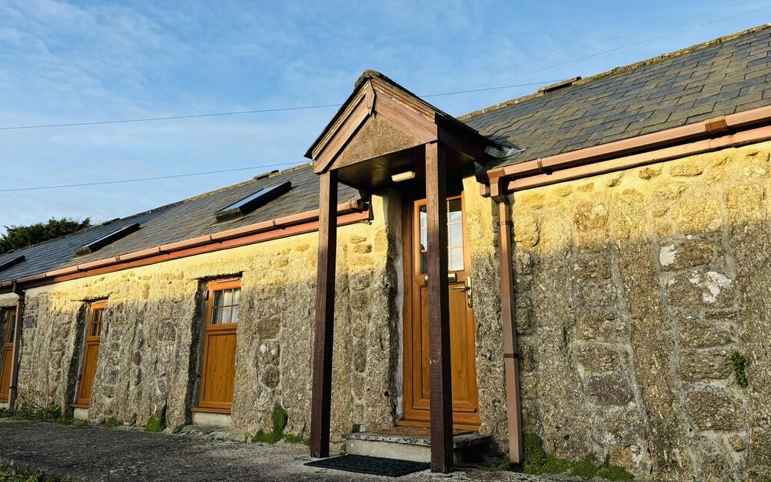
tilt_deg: +14.6
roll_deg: -0.5
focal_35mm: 28
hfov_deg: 66.5
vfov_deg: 44.5
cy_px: 214
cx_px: 387
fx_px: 588
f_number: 1.6
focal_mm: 5.96
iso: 50
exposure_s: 1/844
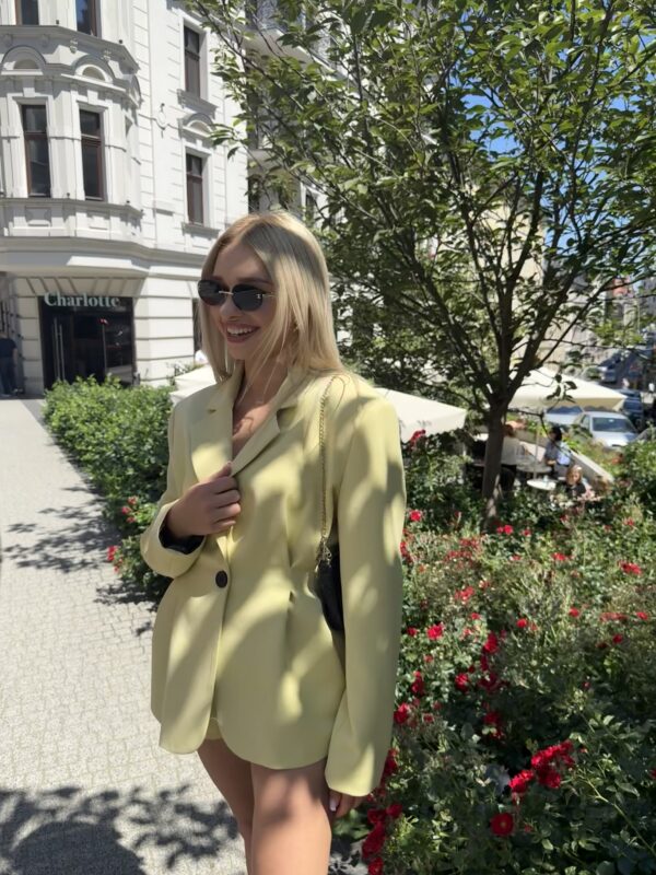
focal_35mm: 24
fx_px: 606
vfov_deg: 71.6
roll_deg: +0.8
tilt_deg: -14.5
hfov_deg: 56.8
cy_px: 438
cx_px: 328
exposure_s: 1/4167
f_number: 1.78
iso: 80
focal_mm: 6.76
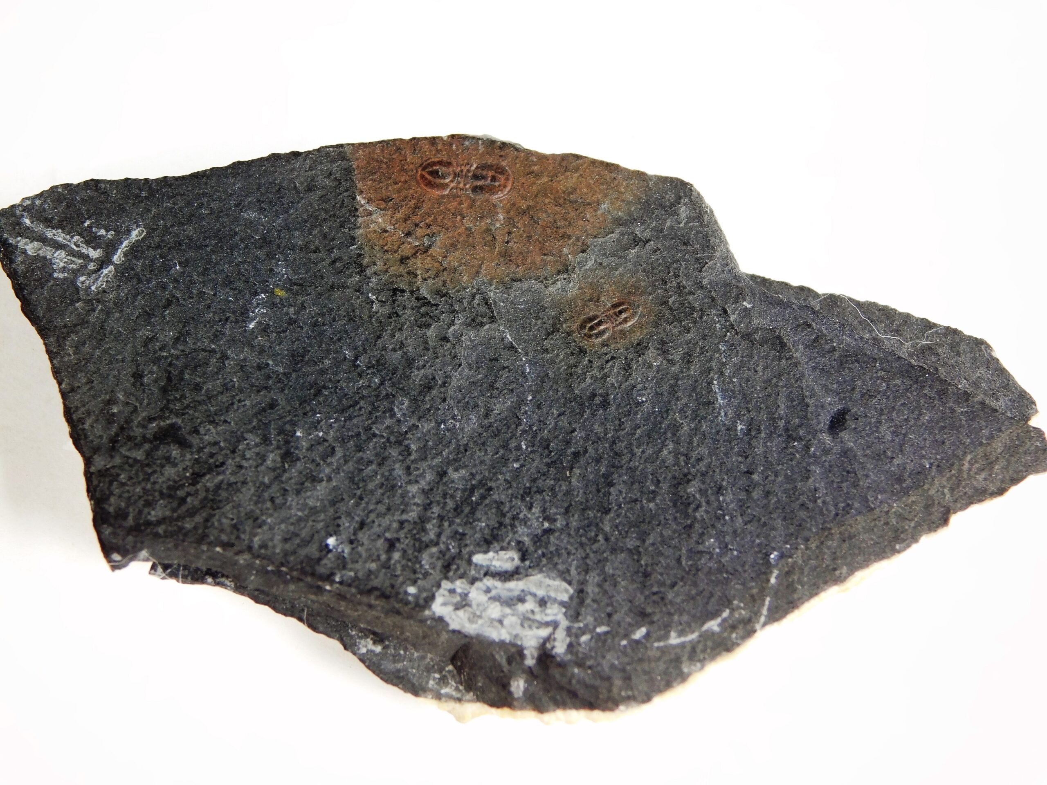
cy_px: 392
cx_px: 524
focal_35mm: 184
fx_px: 5565
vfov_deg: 8.1
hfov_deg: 10.7
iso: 125
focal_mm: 32.7
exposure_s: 1/50
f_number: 5.4
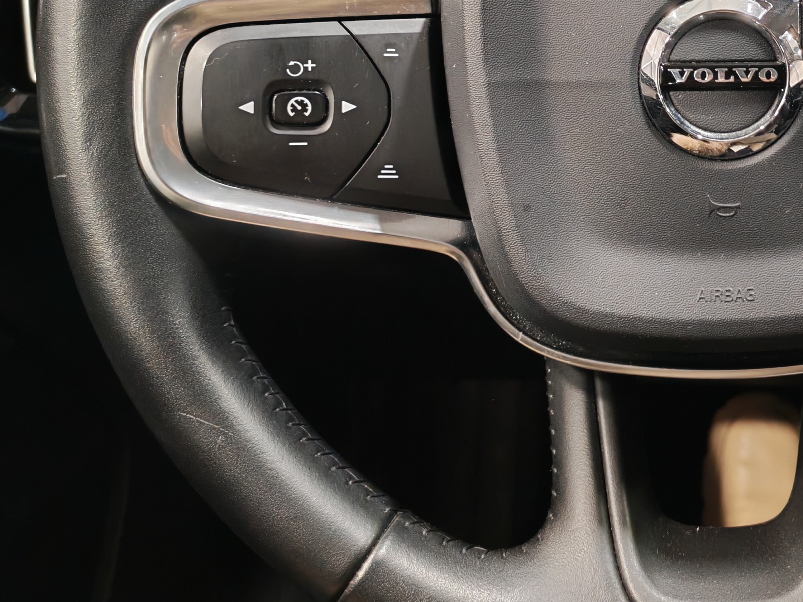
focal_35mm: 53
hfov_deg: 34.1
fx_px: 1230
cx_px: 727
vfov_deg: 26.6
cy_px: 60
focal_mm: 6.12
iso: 800
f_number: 1.9
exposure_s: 1/50
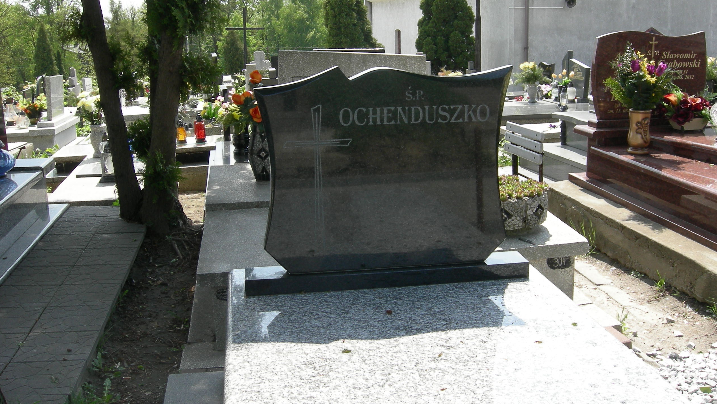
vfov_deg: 29.6
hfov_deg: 50.5
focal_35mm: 40
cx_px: 363
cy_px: 152
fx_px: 760
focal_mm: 7.5
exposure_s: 1/168
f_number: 5.4
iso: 64
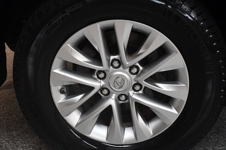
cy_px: 75
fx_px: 471
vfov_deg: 18.2
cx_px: 113
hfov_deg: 27.0
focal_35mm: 75
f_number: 4.8
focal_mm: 50
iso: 3200
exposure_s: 1/125
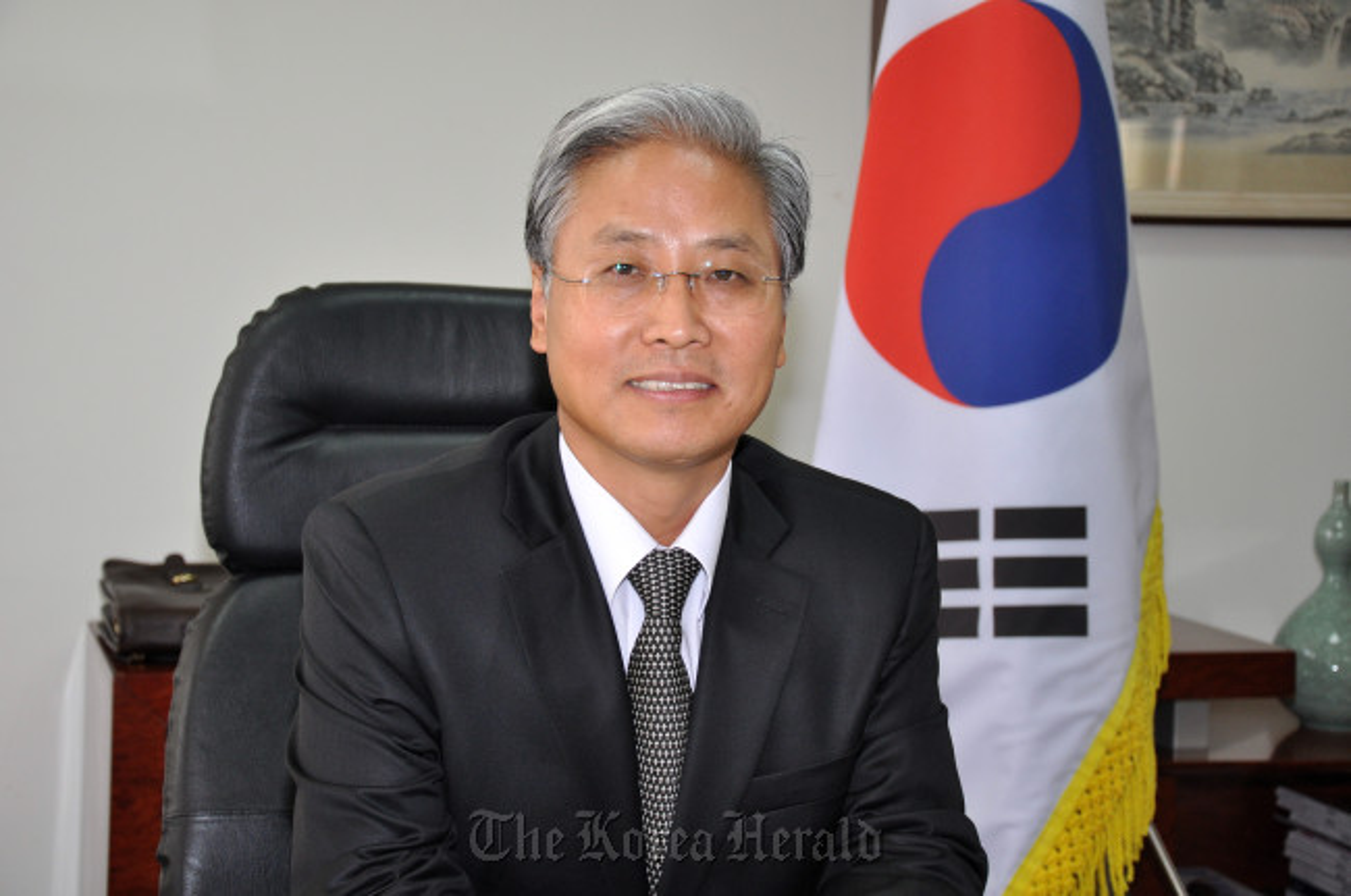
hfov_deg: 27.0
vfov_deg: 18.1
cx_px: 676
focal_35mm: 75
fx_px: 2810
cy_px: 448
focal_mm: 50
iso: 640
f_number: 5.6
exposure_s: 1/60
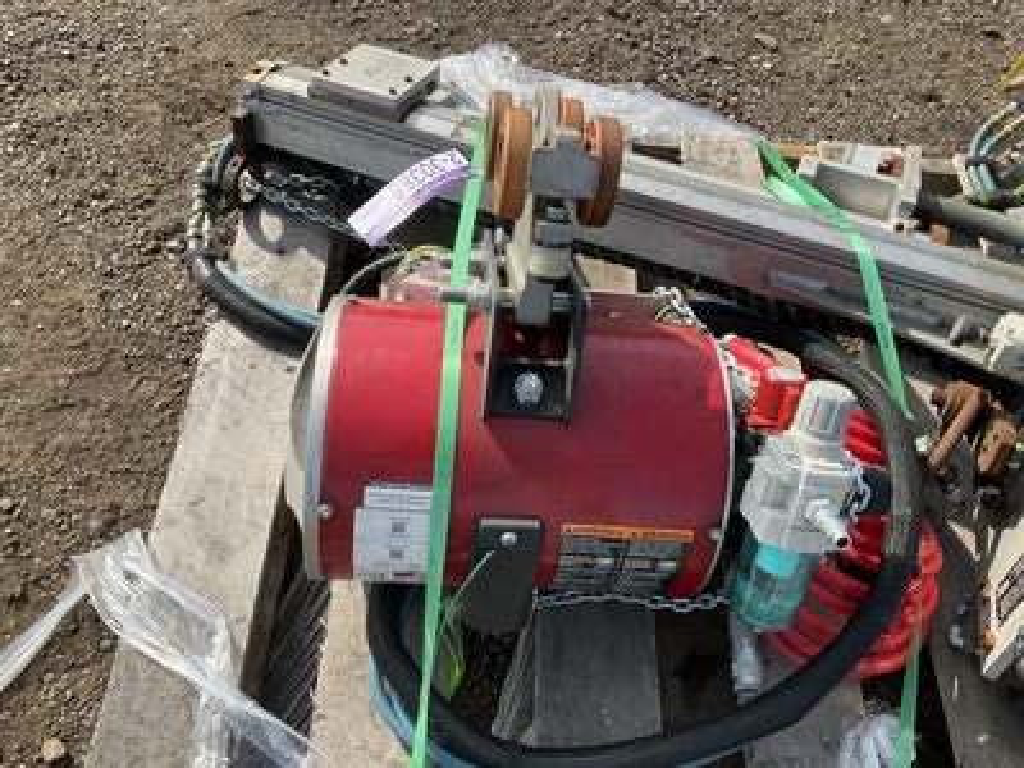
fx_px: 858
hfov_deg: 61.7
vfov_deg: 48.2
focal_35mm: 29
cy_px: 384
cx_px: 512
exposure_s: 1/792
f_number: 1.8
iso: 25
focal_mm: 3
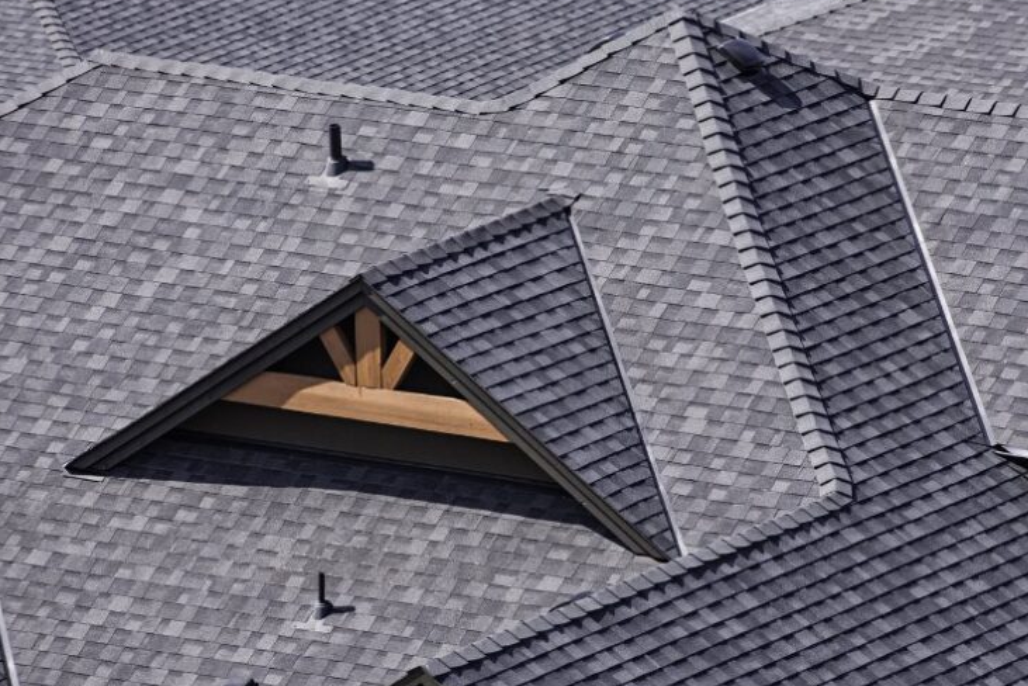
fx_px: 11626
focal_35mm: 407
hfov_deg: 5.1
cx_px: 626
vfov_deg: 3.4
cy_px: 377
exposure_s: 1/125
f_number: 8
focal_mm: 200
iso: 100
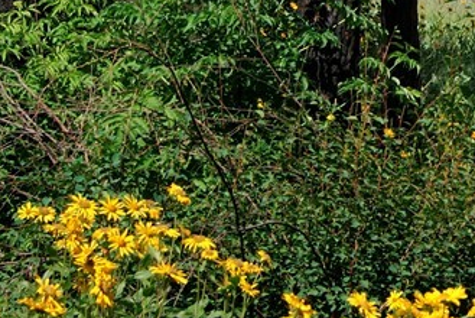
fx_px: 2280
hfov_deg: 11.4
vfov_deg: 7.9
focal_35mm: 173
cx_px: 712
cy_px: -25
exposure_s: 1/160
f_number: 9
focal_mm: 35
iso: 100
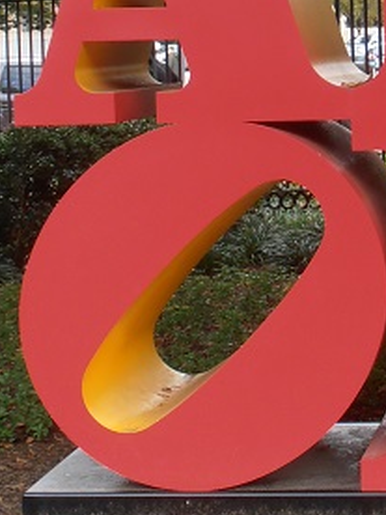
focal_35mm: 165
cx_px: 369
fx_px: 2453
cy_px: 134
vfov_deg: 11.9
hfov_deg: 9.0
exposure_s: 1/80
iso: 80
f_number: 4.5
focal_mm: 10.04
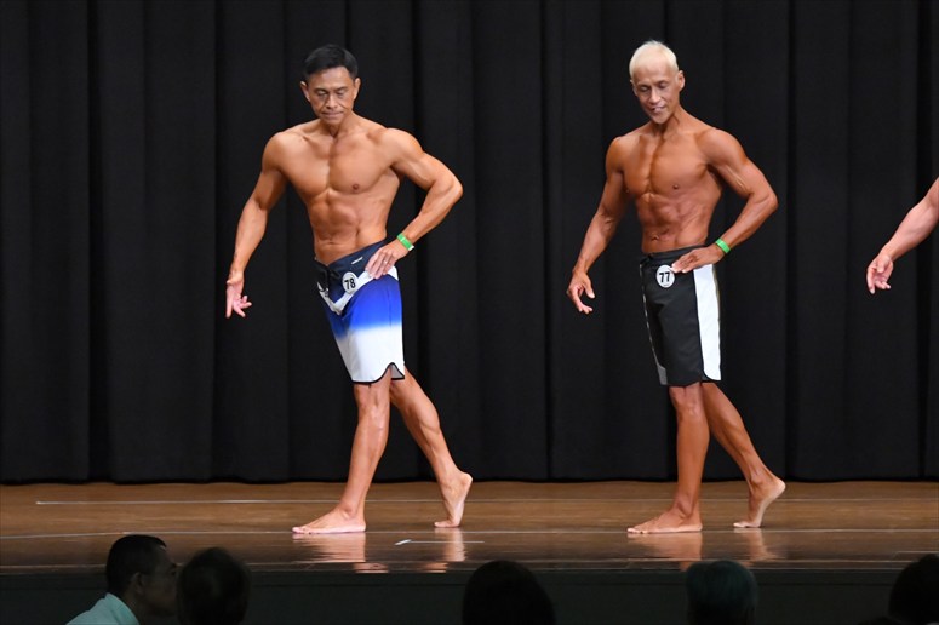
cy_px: 312
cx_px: 470
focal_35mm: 217
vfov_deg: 6.3
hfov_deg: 9.5
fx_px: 5657
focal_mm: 145
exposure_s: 1/400
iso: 8000
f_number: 5.6
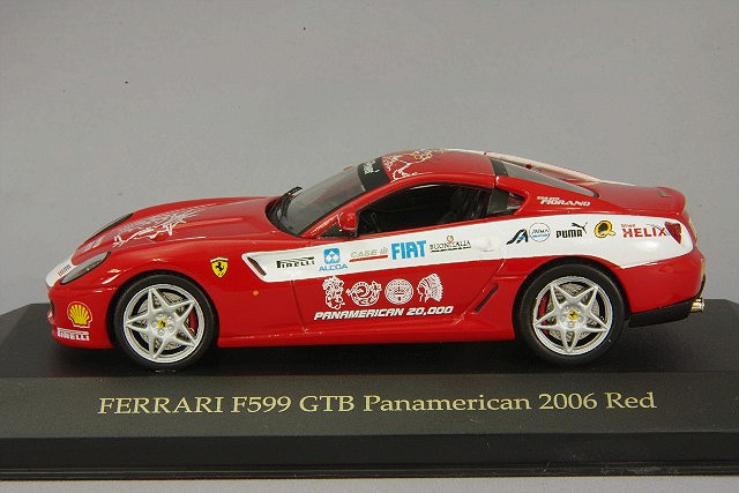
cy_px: 246
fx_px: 2299
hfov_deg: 18.3
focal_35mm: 112
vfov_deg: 12.2
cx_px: 370
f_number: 32
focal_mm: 75
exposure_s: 1
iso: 400
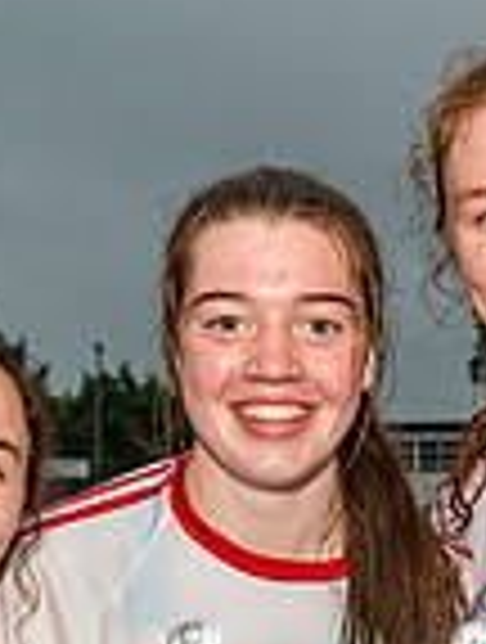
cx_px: 510
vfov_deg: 14.3
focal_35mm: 134
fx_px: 2497
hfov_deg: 11.0
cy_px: 725
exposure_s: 1/100
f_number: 4.5
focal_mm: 32
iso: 1600
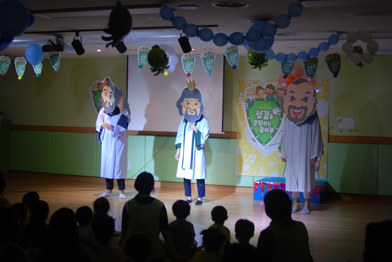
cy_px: 131
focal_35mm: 52
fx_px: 572
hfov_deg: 37.8
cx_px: 196
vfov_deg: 25.8
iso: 200
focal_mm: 35
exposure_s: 1/30
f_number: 2
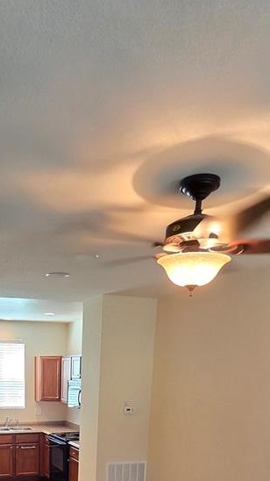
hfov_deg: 36.3
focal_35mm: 31
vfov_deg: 52.2
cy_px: 463
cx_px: 50
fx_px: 395
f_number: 2.2
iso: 400
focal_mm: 2.2
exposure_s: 1/60
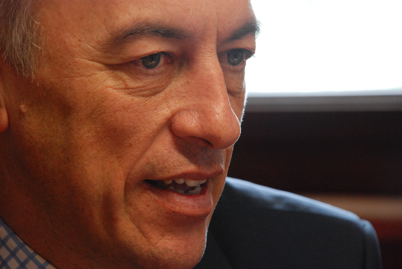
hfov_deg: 10.1
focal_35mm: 202
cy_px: 134
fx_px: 2264
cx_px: 201
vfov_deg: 6.8
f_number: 8
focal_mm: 135
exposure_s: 1/60
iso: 1250
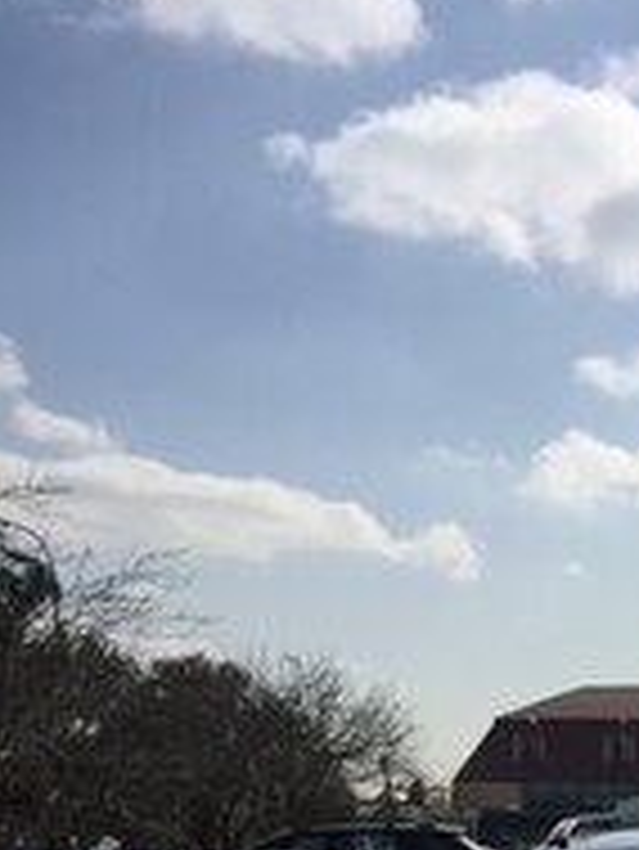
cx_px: 824
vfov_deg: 23.0
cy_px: 1084
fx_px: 1868
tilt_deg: -7.4
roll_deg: -1.0
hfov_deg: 18.1
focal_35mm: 76
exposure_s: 1/4405
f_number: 2.2
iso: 32
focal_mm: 4.15
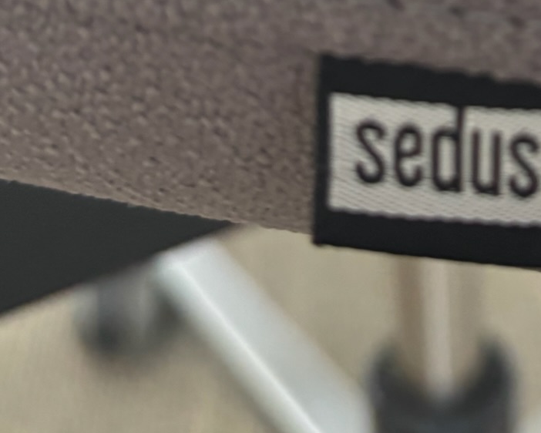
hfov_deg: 25.0
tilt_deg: -24.1
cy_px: -102
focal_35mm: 74
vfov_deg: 19.4
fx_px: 1185
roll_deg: +2.8
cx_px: 481
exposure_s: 1/60
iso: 250
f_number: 1.6
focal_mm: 5.96
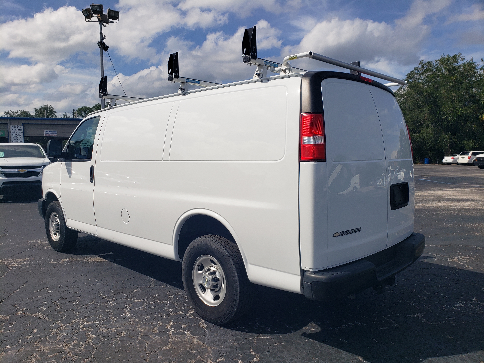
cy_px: 182
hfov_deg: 67.3
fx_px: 364
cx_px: 242
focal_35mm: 26
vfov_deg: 53.1
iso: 50
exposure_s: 1/3512
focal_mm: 4.3
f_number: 2.4
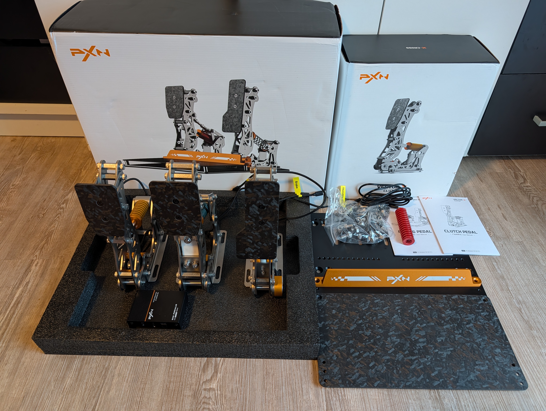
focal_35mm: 24
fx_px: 379
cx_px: 273
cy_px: 206
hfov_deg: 71.5
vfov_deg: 56.9
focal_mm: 6.9
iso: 189
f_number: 1.68
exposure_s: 1/24.9
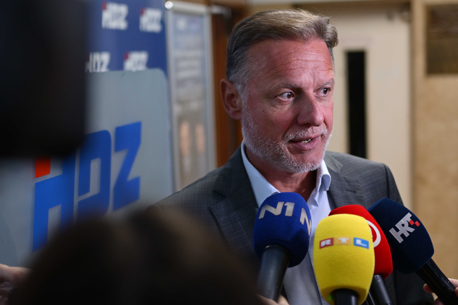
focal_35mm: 60
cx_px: 229
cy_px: 152
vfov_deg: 22.6
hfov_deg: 33.4
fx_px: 763
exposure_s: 1/160
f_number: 2
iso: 1250
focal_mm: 40
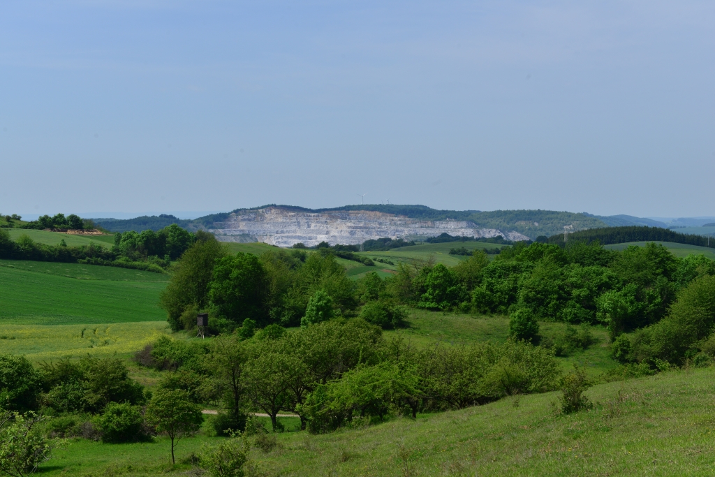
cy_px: 238
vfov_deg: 19.5
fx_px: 1390
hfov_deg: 28.8
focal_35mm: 70
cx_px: 358
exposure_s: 1/400
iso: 200
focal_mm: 70
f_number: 11
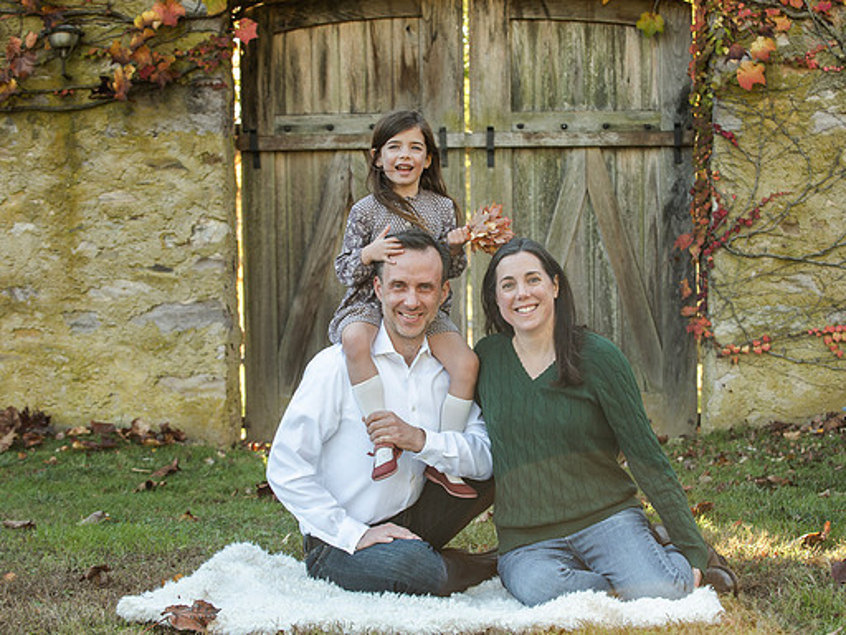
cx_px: 471
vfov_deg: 18.4
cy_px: 325
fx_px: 1955
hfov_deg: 24.4
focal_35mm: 80
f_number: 5.6
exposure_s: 1/250
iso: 500
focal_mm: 70
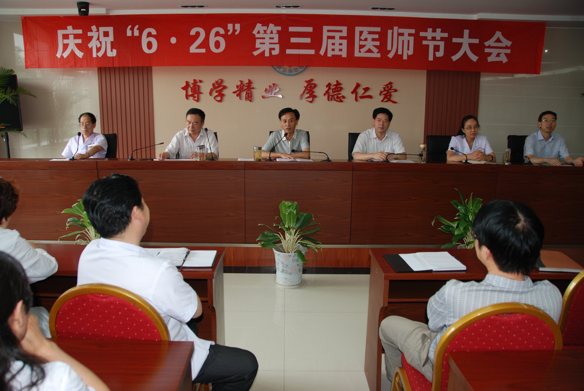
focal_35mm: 27
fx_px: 439
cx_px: 292
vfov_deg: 48.0
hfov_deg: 67.3
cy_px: 196
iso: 200
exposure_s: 1/60
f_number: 3.5
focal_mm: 18
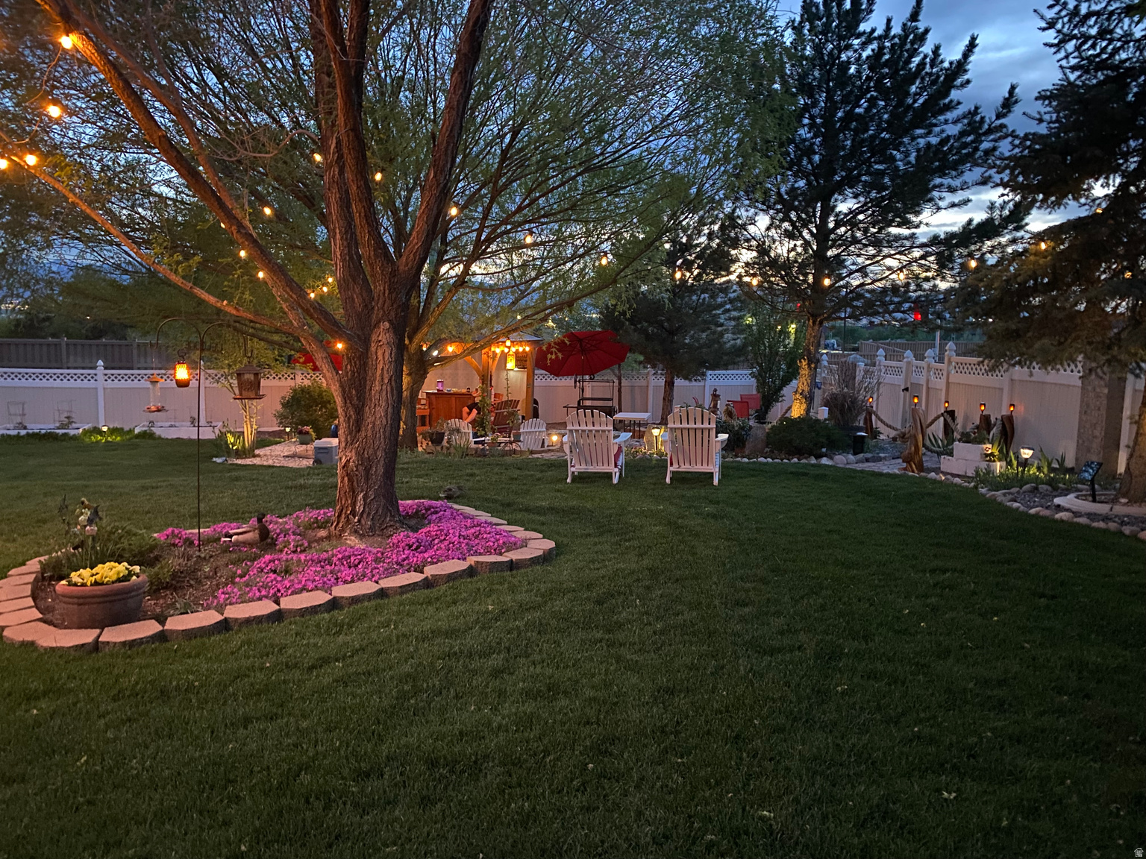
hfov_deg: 67.3
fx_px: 861
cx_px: 573
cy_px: 430
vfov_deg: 53.1
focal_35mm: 26
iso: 500
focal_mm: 4.25
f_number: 1.8
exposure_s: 1/8
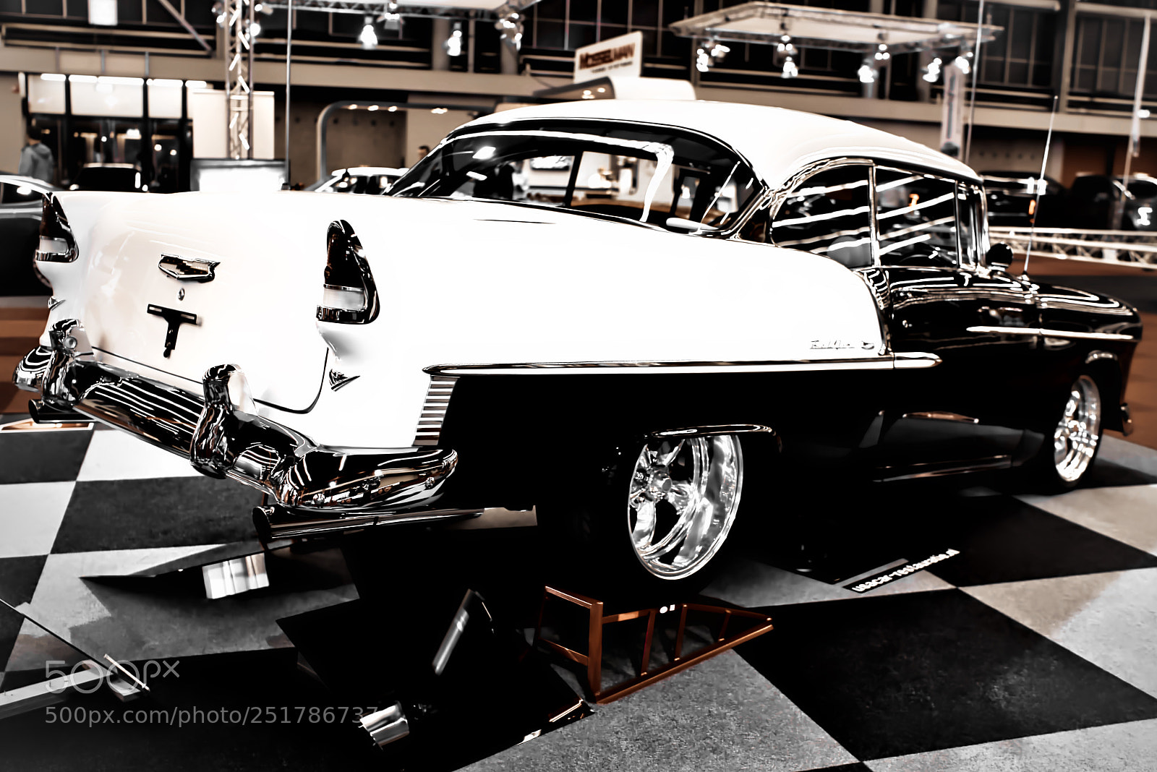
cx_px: 578
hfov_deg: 54.4
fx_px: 1125
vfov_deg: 37.9
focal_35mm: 35
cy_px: 386
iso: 800
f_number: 2.8
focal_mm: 35
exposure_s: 1/40
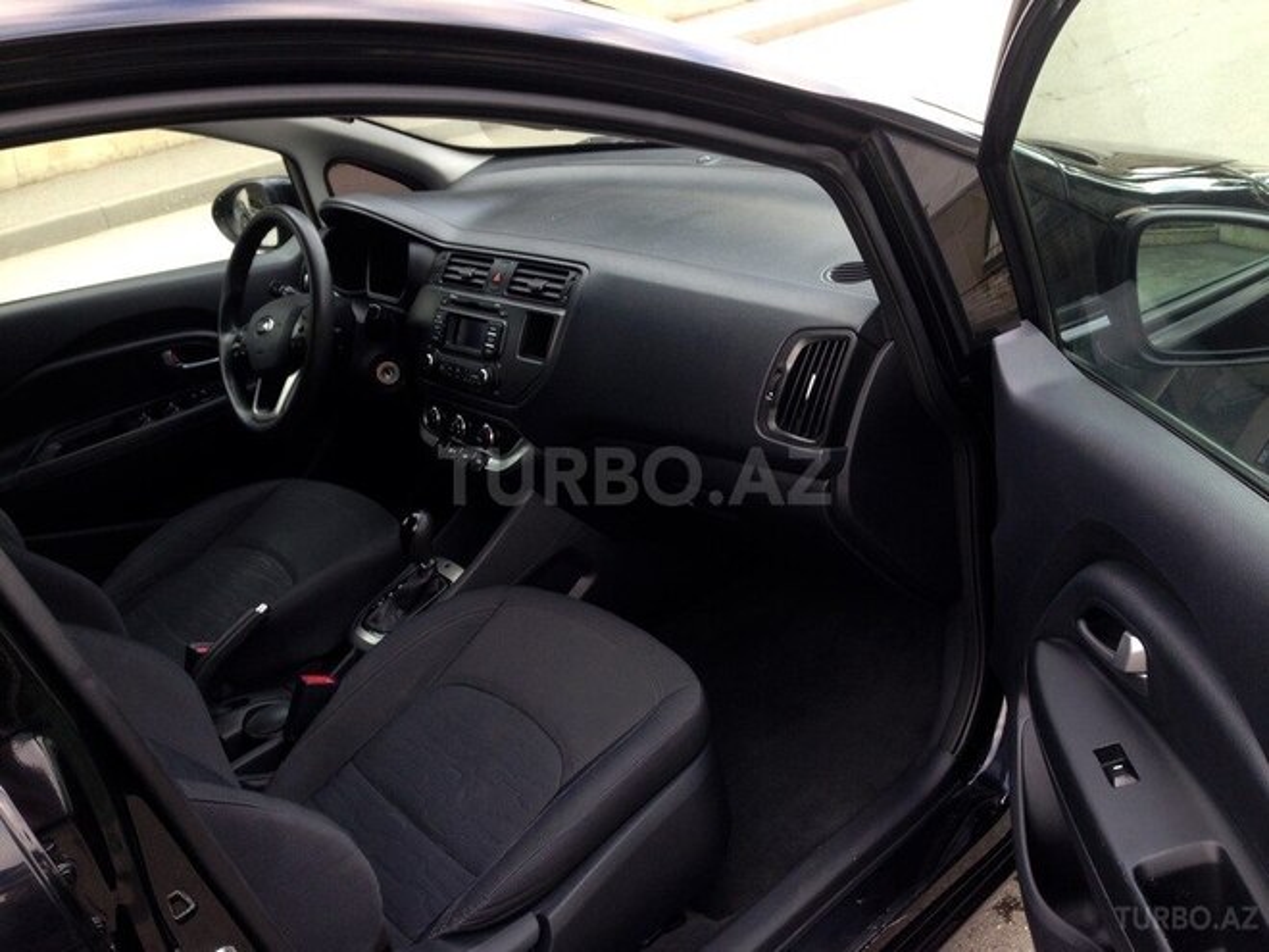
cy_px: 476
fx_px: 1210
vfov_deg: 42.9
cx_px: 634
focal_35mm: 33
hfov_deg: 55.4
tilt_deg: -23.3
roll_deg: +7.0
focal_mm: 4.12
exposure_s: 1/30
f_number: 2.4
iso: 50
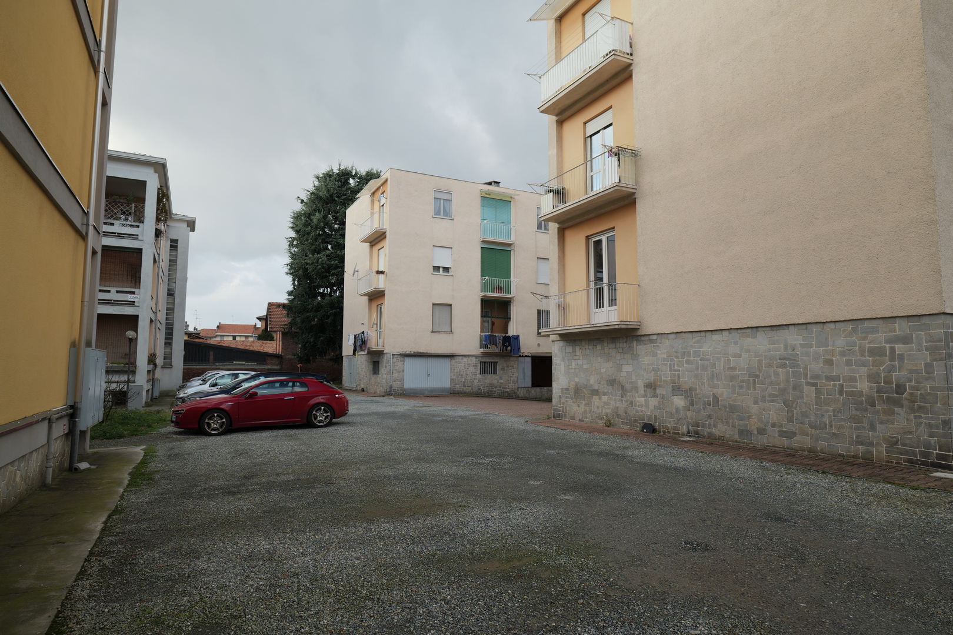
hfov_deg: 84.0
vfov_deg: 61.9
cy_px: 318
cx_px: 476
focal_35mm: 20
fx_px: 529
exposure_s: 1/125
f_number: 5.6
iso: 200
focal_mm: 20
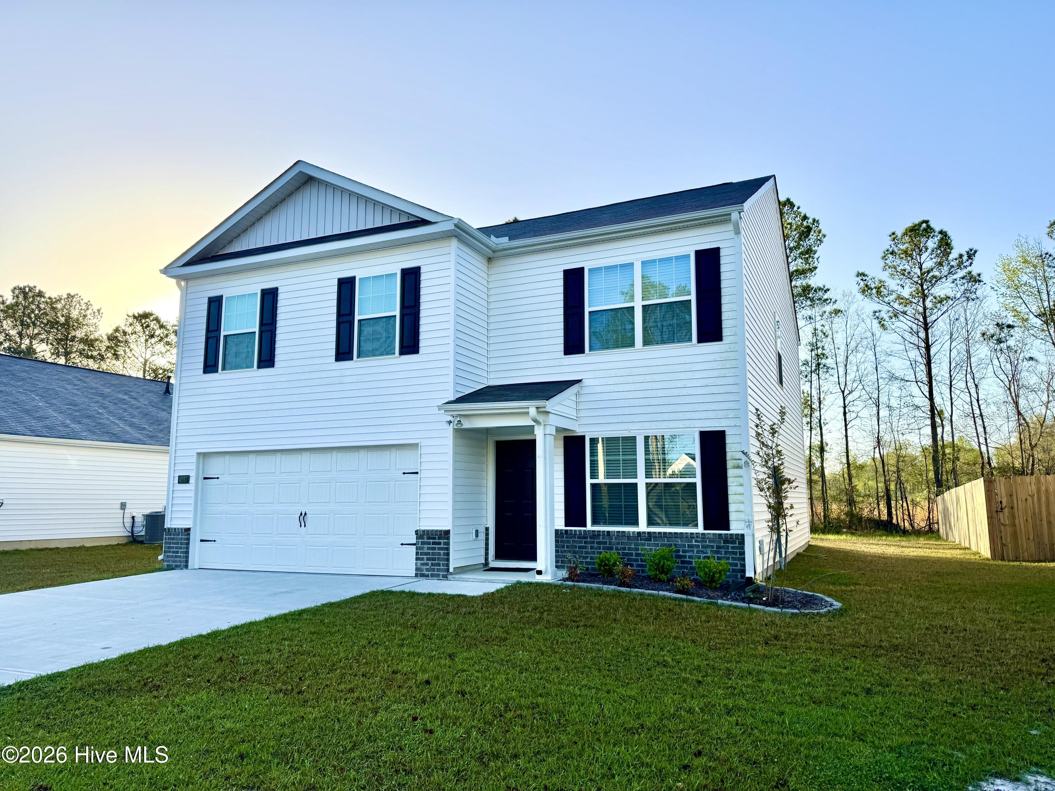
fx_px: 731
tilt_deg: +7.1
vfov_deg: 56.8
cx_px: 528
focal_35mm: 24
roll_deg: -0.3
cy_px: 396
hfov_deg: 71.6
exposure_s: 1/2833
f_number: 1.78
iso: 80
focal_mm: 6.76
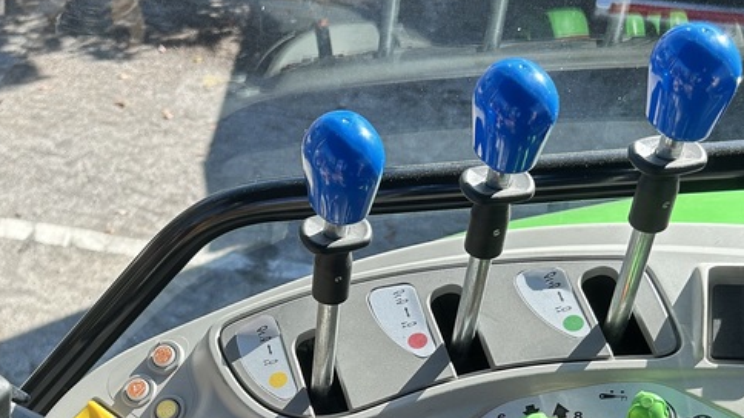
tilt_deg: -37.7
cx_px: 272
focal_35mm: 59
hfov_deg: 35.2
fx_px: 1164
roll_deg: -6.5
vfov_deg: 19.7
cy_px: 423
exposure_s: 1/873
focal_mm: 5.7
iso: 50
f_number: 1.5
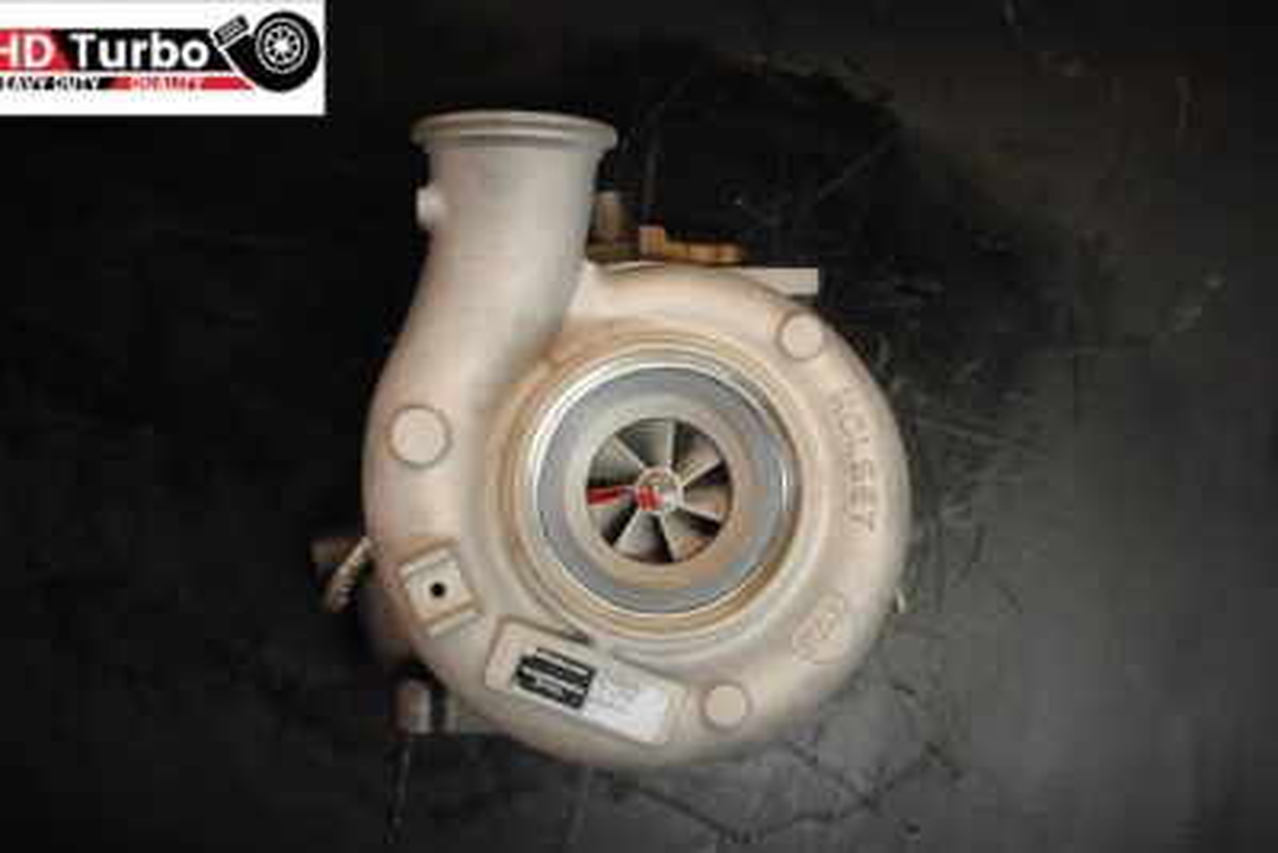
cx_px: 639
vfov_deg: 34.2
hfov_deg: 49.5
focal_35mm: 39
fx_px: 1385
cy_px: 426
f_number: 4.2
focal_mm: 26
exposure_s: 1/30
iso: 1100
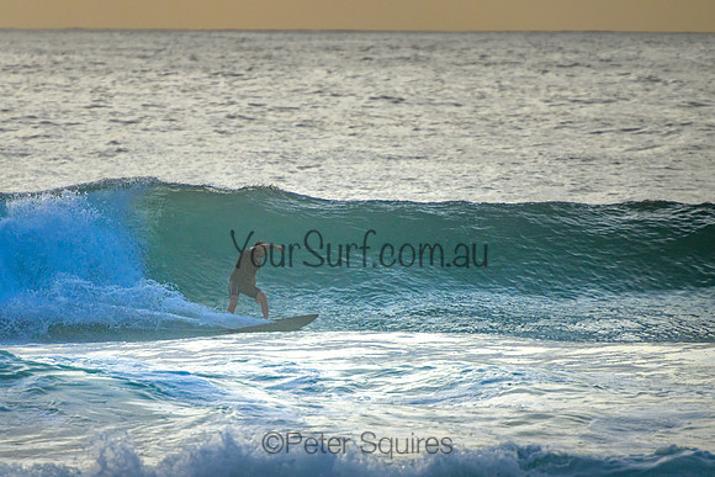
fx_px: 10922
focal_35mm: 550
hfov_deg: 3.7
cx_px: 266
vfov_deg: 2.5
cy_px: 291
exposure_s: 1/2000
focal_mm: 400
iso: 720
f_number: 5.6
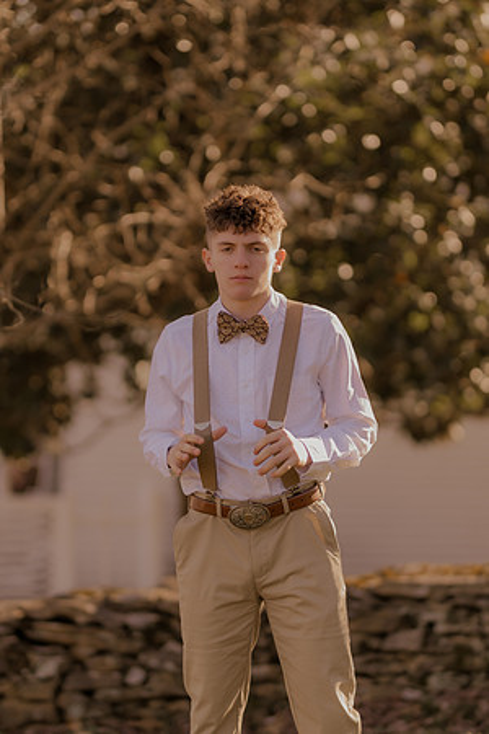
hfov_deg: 10.8
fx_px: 2587
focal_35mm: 127
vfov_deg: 16.1
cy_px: 367
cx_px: 244
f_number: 1.4
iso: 200
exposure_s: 1/2500
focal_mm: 85
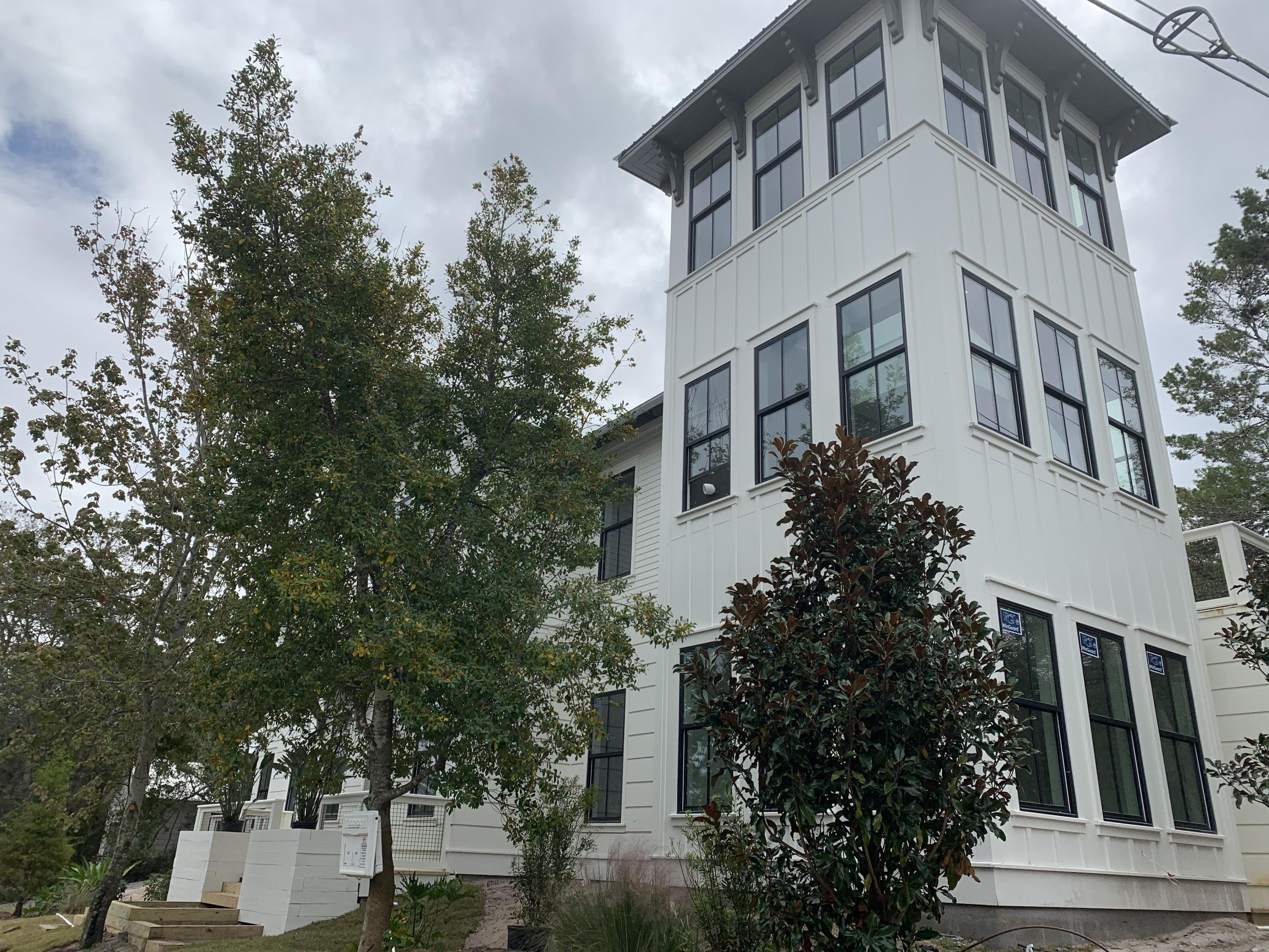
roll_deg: -2.2
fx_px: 953
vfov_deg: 53.1
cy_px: 476
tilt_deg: +22.4
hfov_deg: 67.3
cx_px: 634
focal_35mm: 26
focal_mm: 4.25
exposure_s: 1/2994
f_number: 1.8
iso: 25
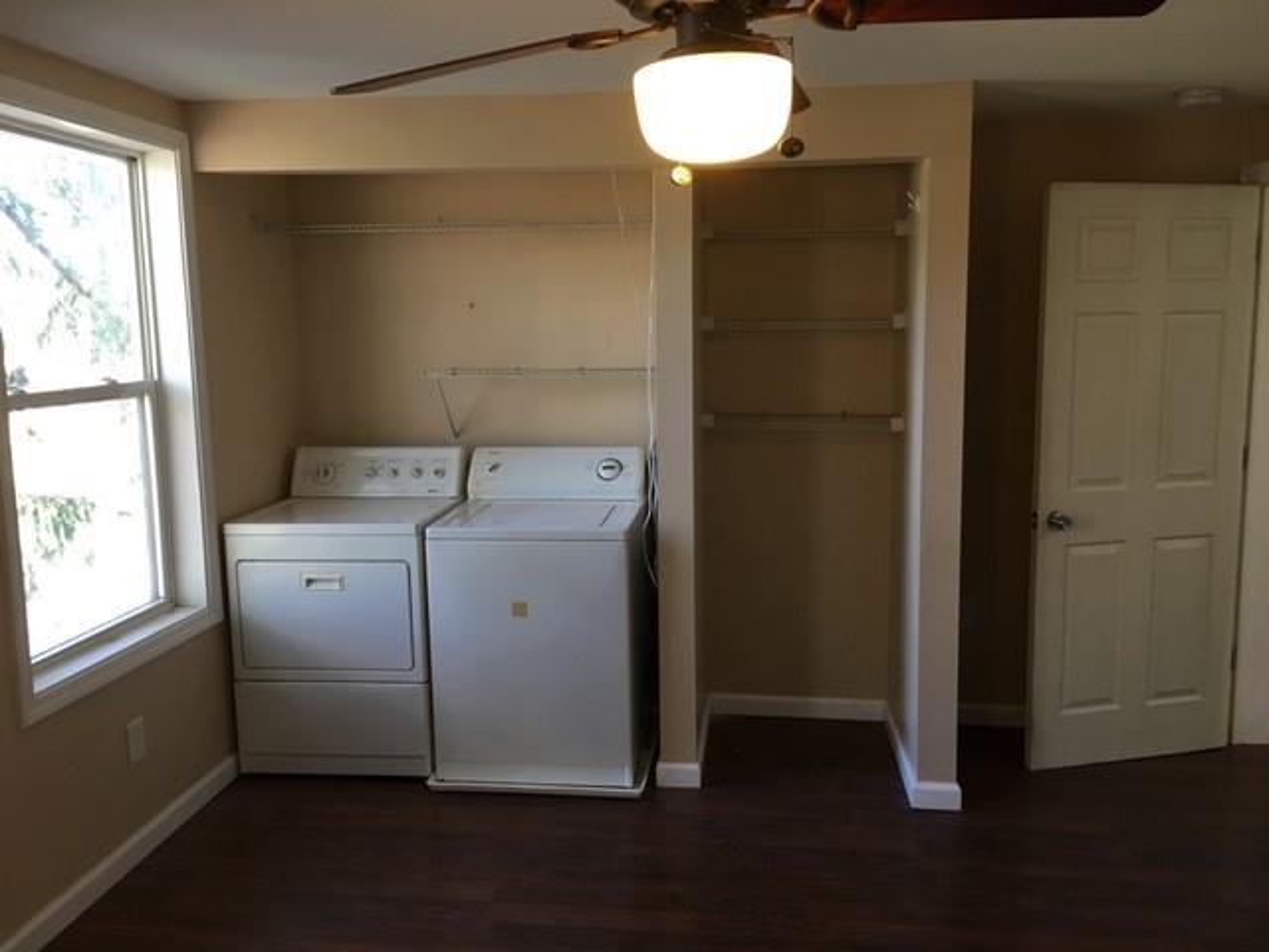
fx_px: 1063
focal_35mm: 29
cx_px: 634
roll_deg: +0.5
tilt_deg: -5.9
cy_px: 476
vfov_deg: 48.2
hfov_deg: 61.7
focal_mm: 4.15
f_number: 2.2
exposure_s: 1/15
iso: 50
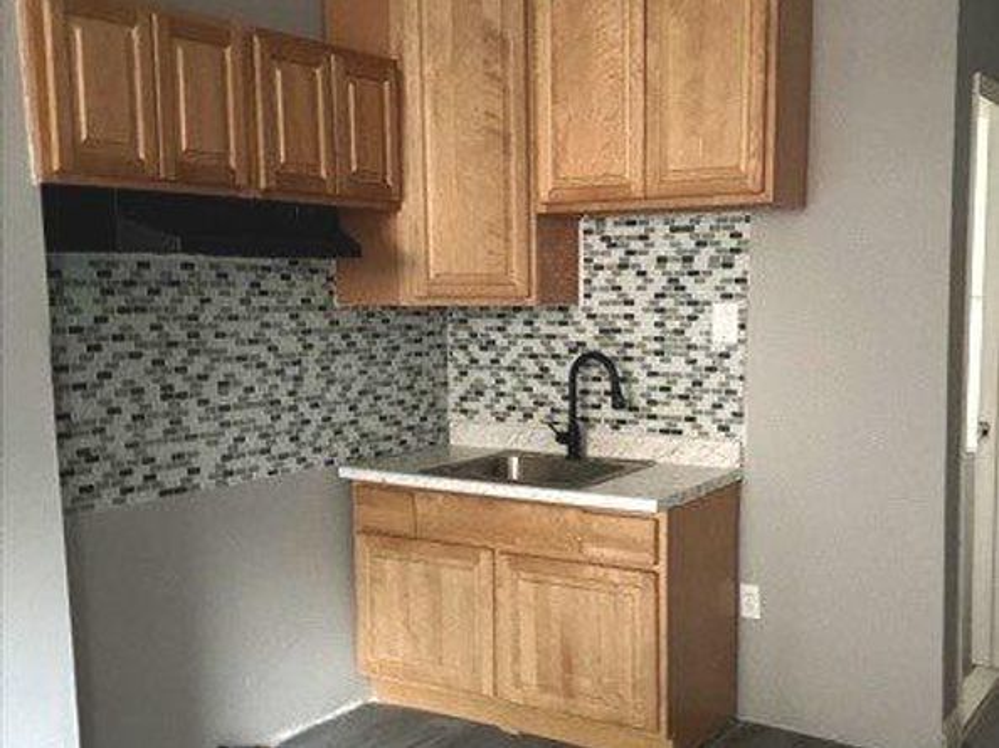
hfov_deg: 71.6
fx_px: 692
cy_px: 374
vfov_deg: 56.8
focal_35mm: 24
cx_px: 500
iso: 1600
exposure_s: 1/28
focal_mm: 6.76
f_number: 1.78
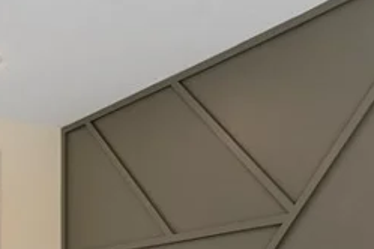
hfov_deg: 26.8
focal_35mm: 74
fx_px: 769
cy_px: 325
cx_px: 75
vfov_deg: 17.3
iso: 500
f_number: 8
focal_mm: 18
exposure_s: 1/25
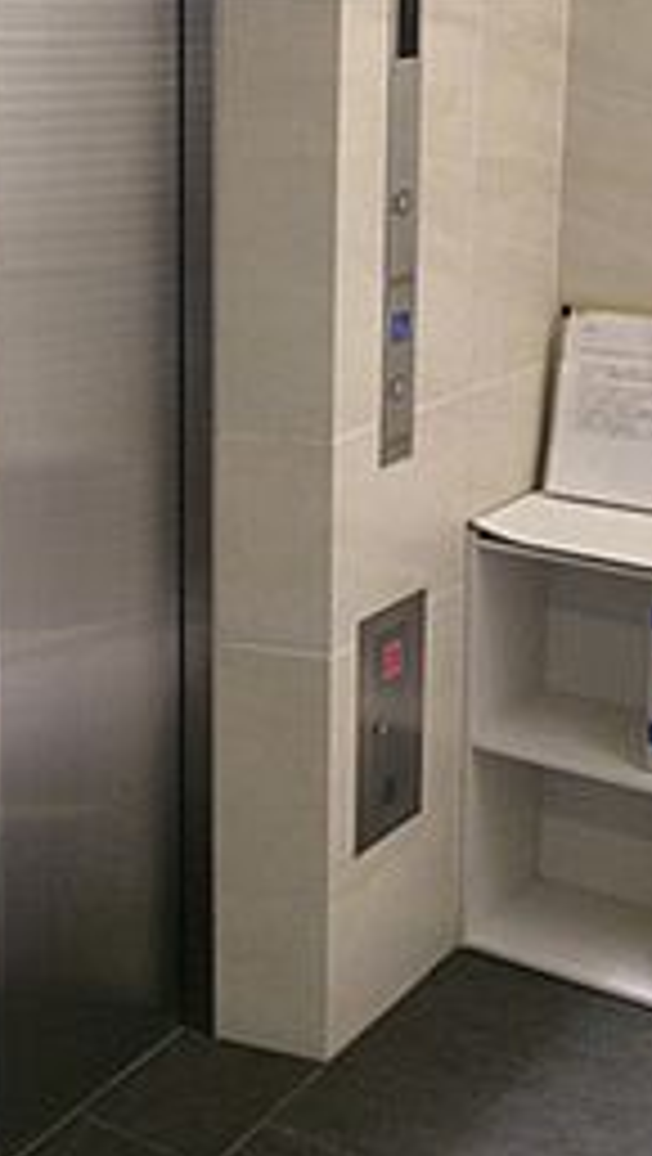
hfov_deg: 19.5
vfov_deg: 33.8
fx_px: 1871
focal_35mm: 61
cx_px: 94
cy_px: 337
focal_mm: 4.12
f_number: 2.2
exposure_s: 1/25
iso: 320
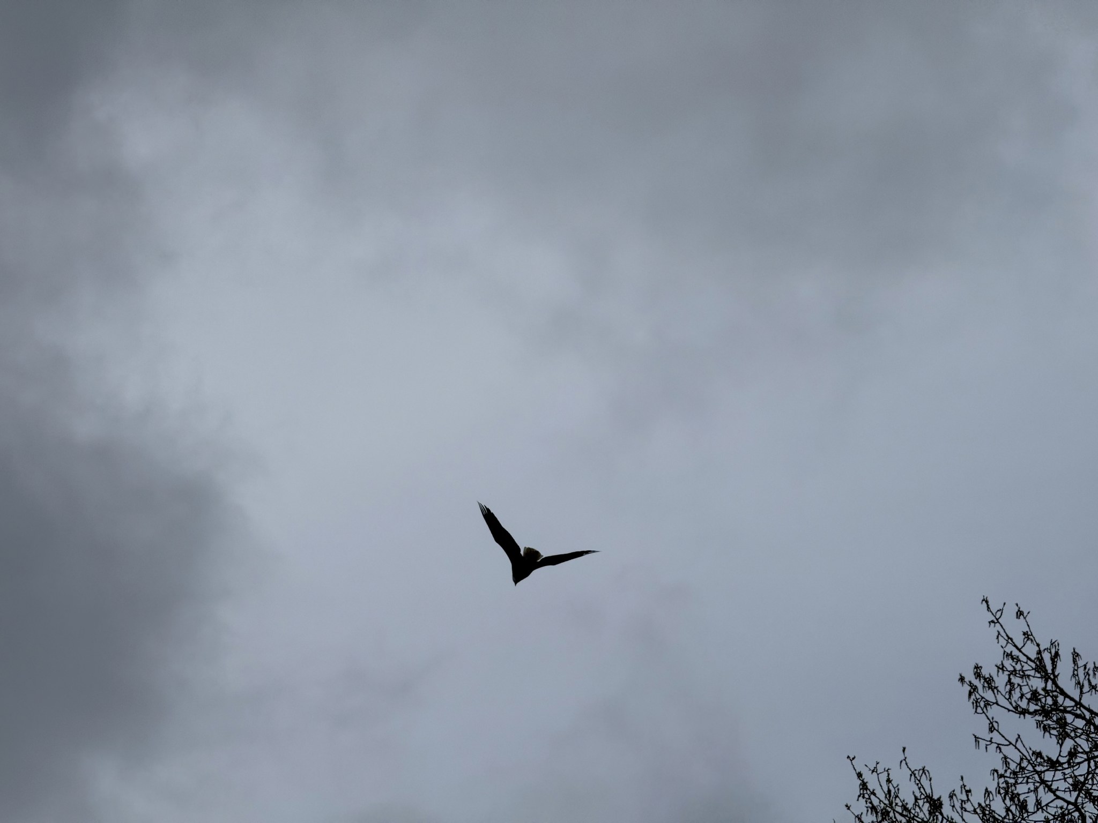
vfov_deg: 12.3
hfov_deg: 16.4
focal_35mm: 120
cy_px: 412
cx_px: 549
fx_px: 3806
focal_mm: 15.66
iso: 32
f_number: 2.8
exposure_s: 1/3195
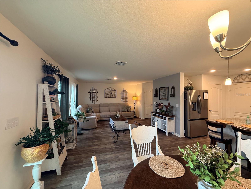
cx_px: 126
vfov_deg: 85.7
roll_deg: -0.6
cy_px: 94
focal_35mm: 14
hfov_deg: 102.1
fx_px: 102
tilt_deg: +0.3
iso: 200
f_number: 2.2
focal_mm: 2.22
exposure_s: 1/60
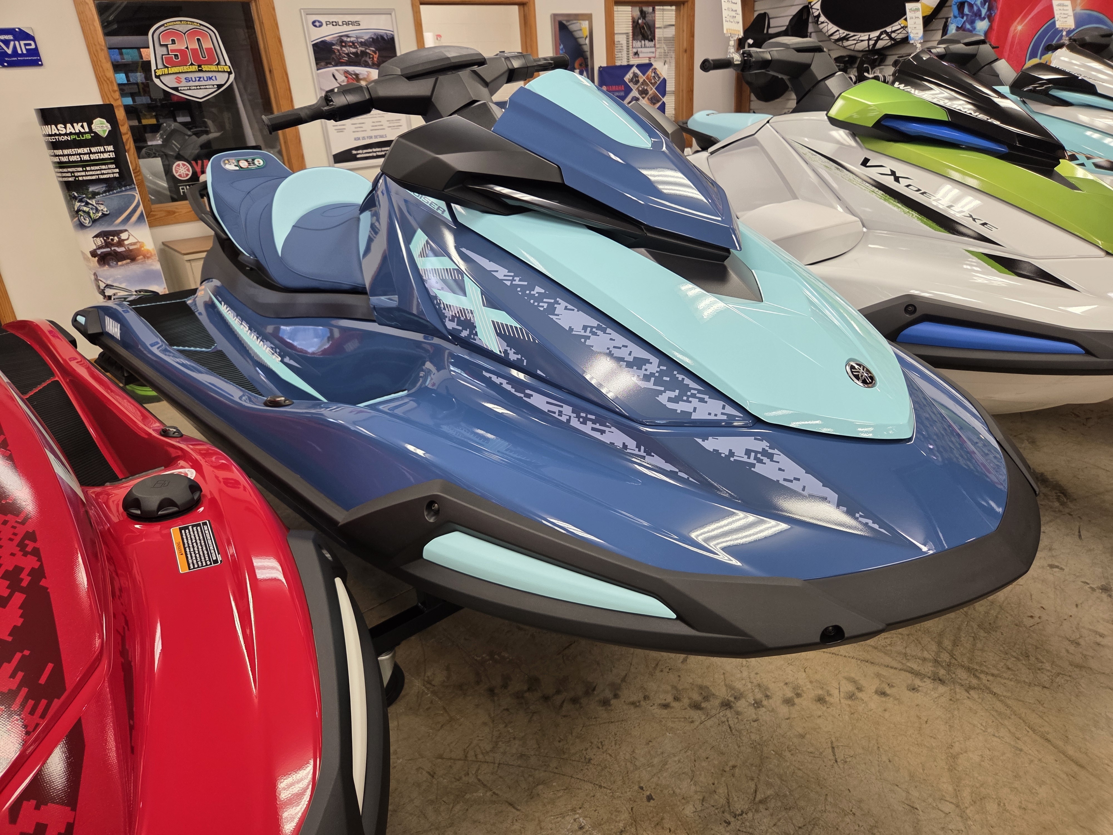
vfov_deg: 58.9
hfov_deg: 73.9
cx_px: 556
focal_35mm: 23
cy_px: 418
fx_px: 740
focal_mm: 5.4
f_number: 1.8
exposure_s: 1/120
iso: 160
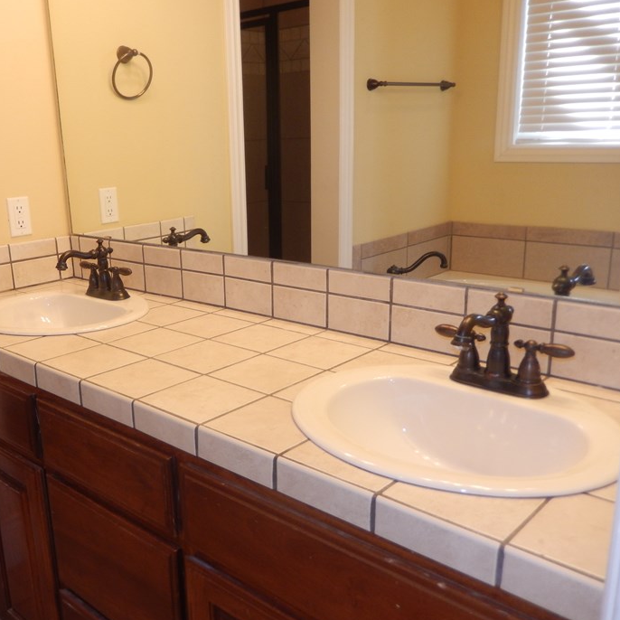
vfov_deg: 49.7
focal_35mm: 33
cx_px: 229
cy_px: 328
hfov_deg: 49.2
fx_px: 669
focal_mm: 4.5
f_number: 3.4
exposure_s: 1/30
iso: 140
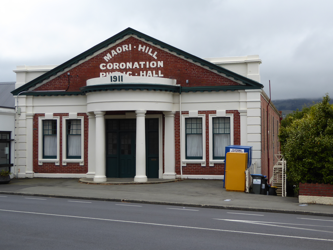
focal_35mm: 57
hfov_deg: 33.8
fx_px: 548
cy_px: 125
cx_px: 166
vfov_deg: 25.7
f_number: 4.1
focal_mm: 9.6
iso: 80
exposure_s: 1/500
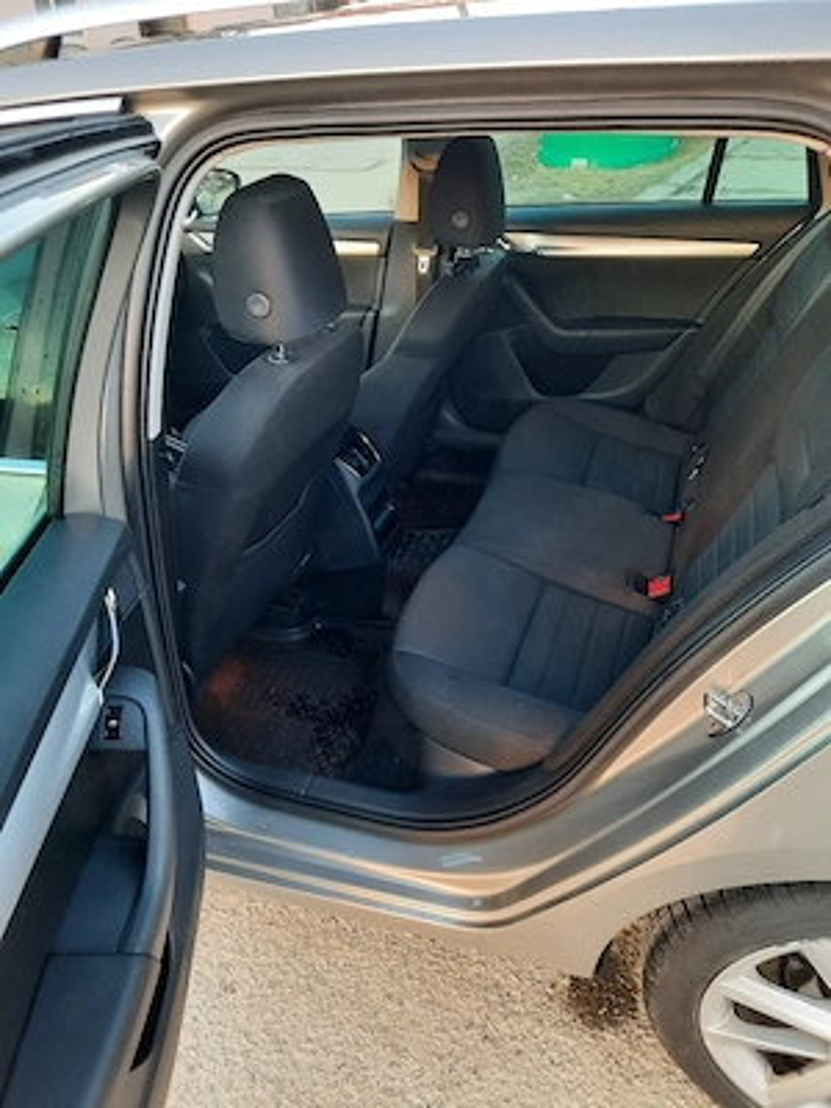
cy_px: 554
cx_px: 416
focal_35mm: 25
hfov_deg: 54.9
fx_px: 800
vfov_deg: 69.4
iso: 250
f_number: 2
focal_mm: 4.6
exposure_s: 1/60.2
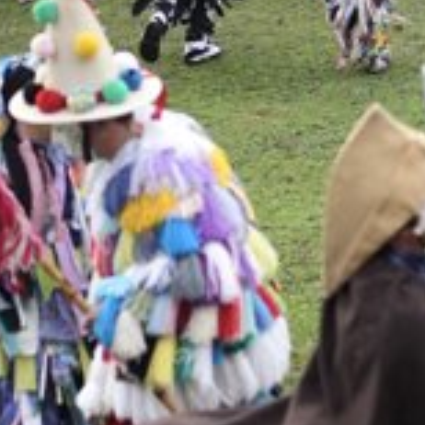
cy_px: -15
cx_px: 814
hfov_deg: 8.8
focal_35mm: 189
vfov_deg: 9.2
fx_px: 2625
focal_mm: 35
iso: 800
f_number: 1.4
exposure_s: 1/8000
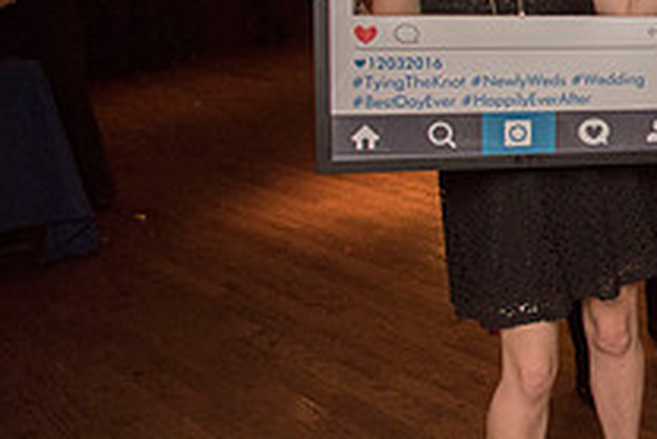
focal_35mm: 67
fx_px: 1224
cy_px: 39
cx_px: 884
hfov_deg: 25.3
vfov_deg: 19.9
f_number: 5
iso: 2000
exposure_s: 1/200
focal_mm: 24
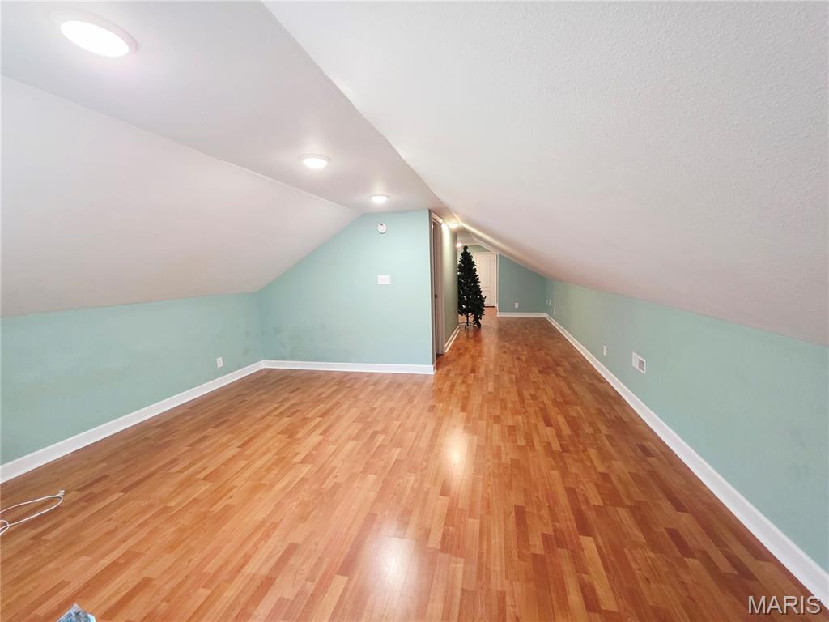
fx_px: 311
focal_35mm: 13
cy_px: 311
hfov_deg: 106.2
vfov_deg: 89.9
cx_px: 414
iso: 320
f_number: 1.9
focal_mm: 2.2
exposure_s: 1/60
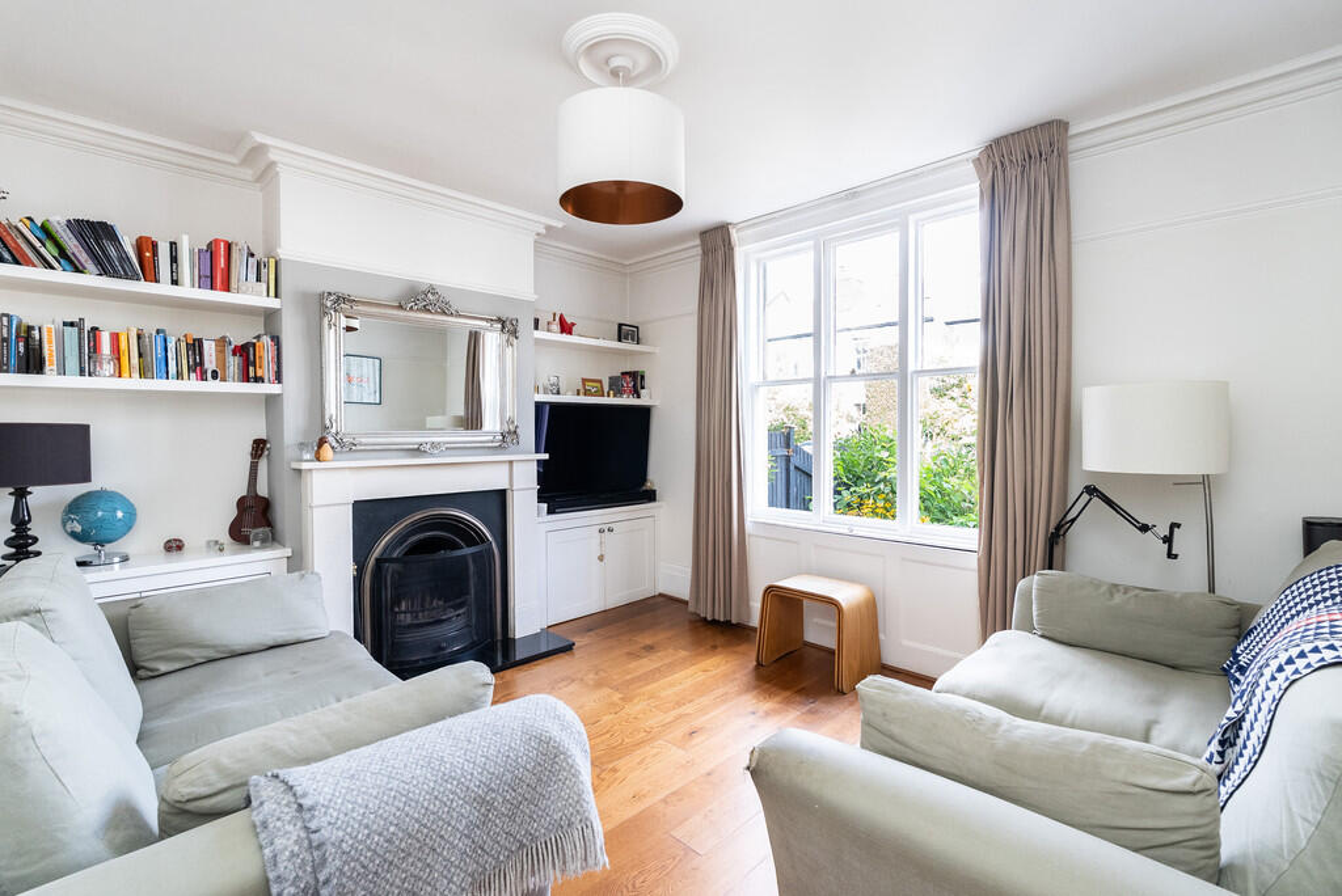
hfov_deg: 96.7
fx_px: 597
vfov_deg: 73.8
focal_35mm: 16
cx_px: 671
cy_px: 448
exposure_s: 1/100
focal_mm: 16
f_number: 7.1
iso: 1600
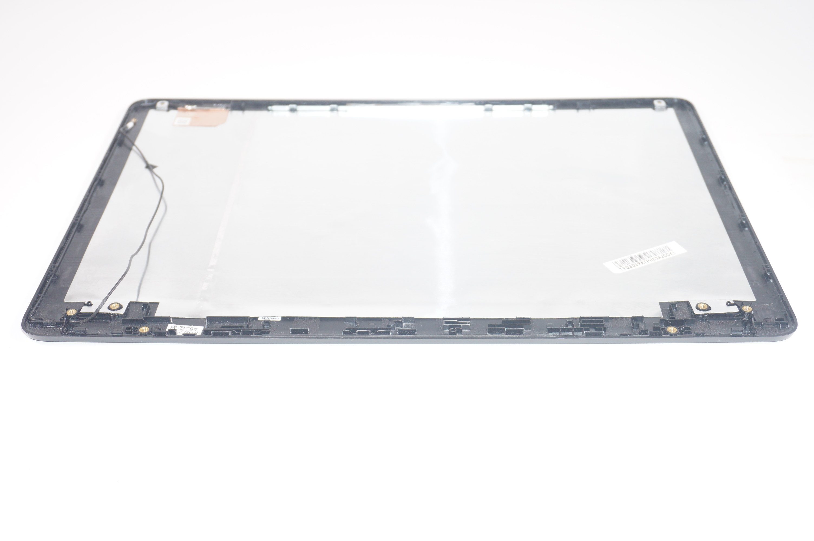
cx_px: 407
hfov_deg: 42.4
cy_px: 270
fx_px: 1050
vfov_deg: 28.9
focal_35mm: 46
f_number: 5.6
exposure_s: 1/160
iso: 320
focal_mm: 31
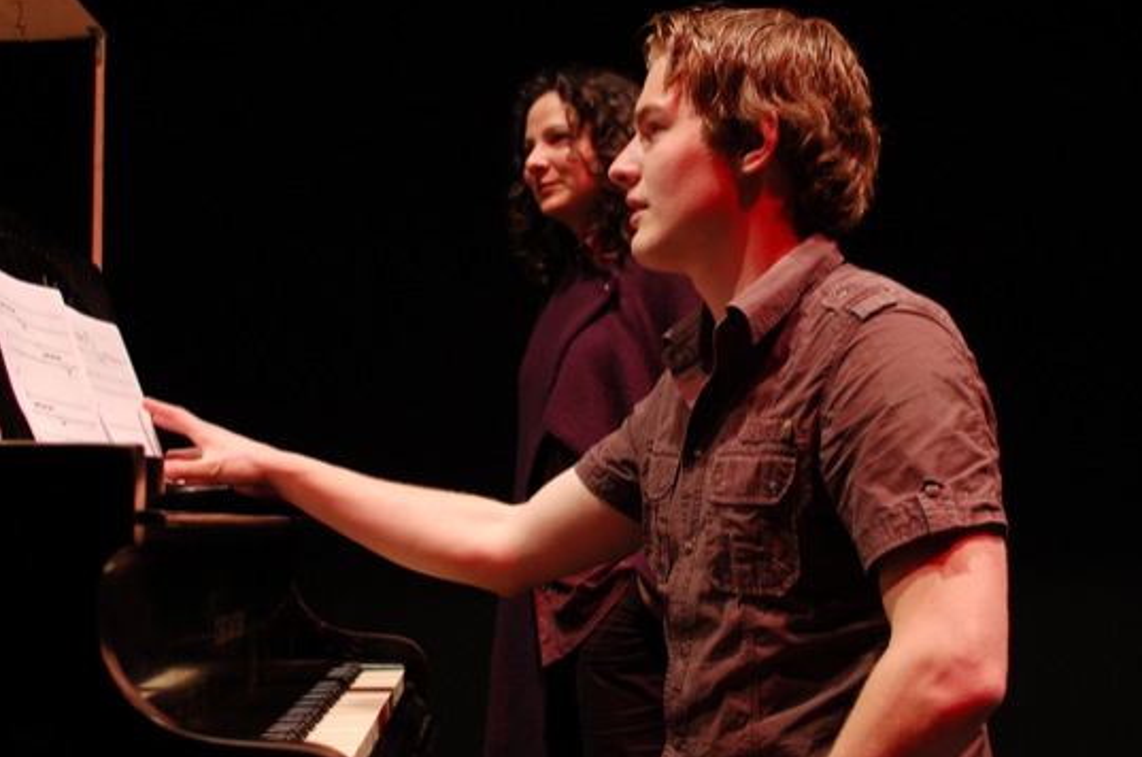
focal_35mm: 63
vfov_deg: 21.6
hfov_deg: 32.1
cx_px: 542
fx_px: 1982
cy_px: 375
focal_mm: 35
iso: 800
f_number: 4
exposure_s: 1/60
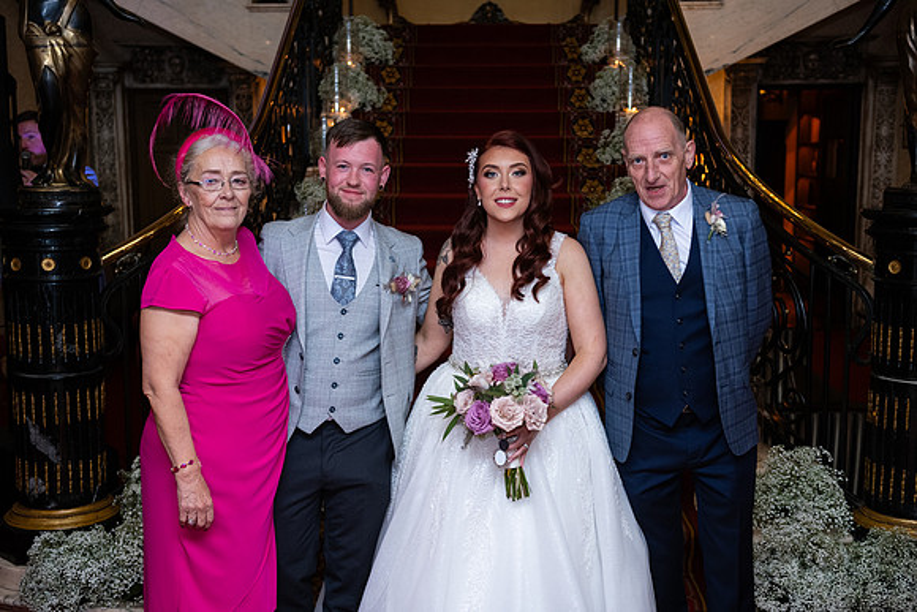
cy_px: 306
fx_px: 1146
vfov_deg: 29.9
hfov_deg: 43.6
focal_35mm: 45
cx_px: 458
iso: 800
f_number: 3.5
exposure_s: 1/160
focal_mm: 45
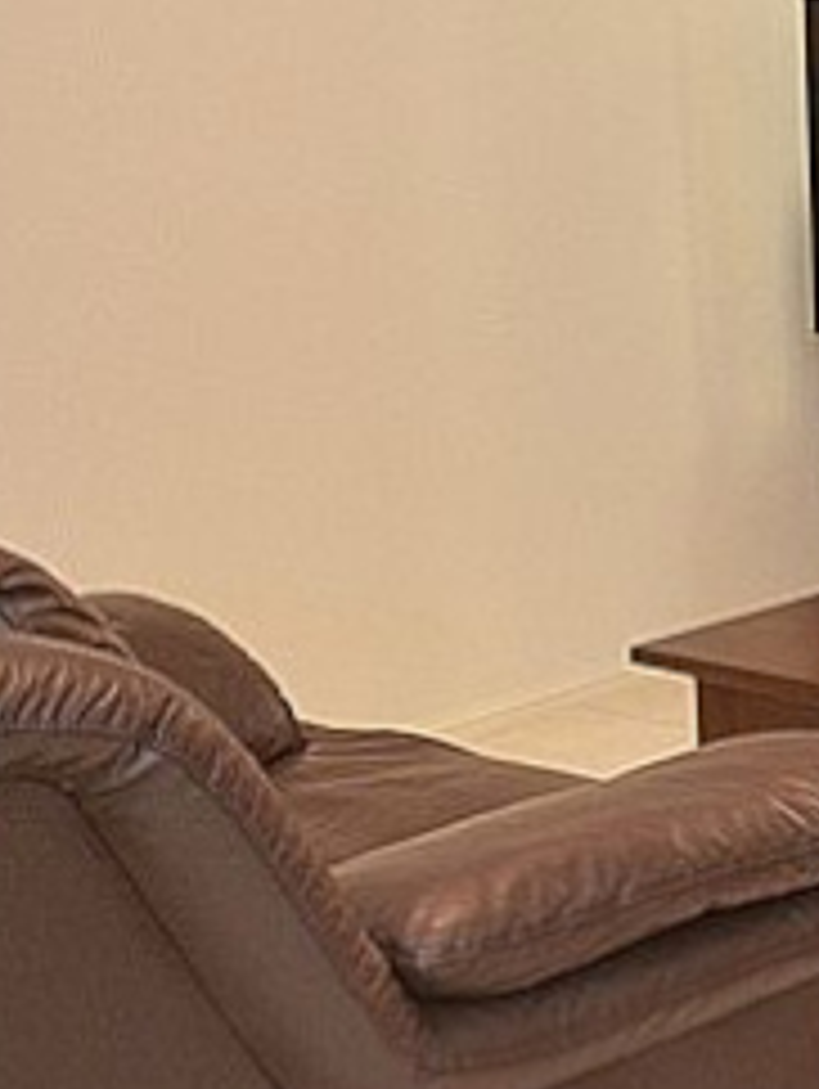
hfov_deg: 18.8
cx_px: 1462
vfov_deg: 31.2
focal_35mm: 61
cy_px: 308
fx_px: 1921
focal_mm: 10
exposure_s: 1/60
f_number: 4
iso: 220
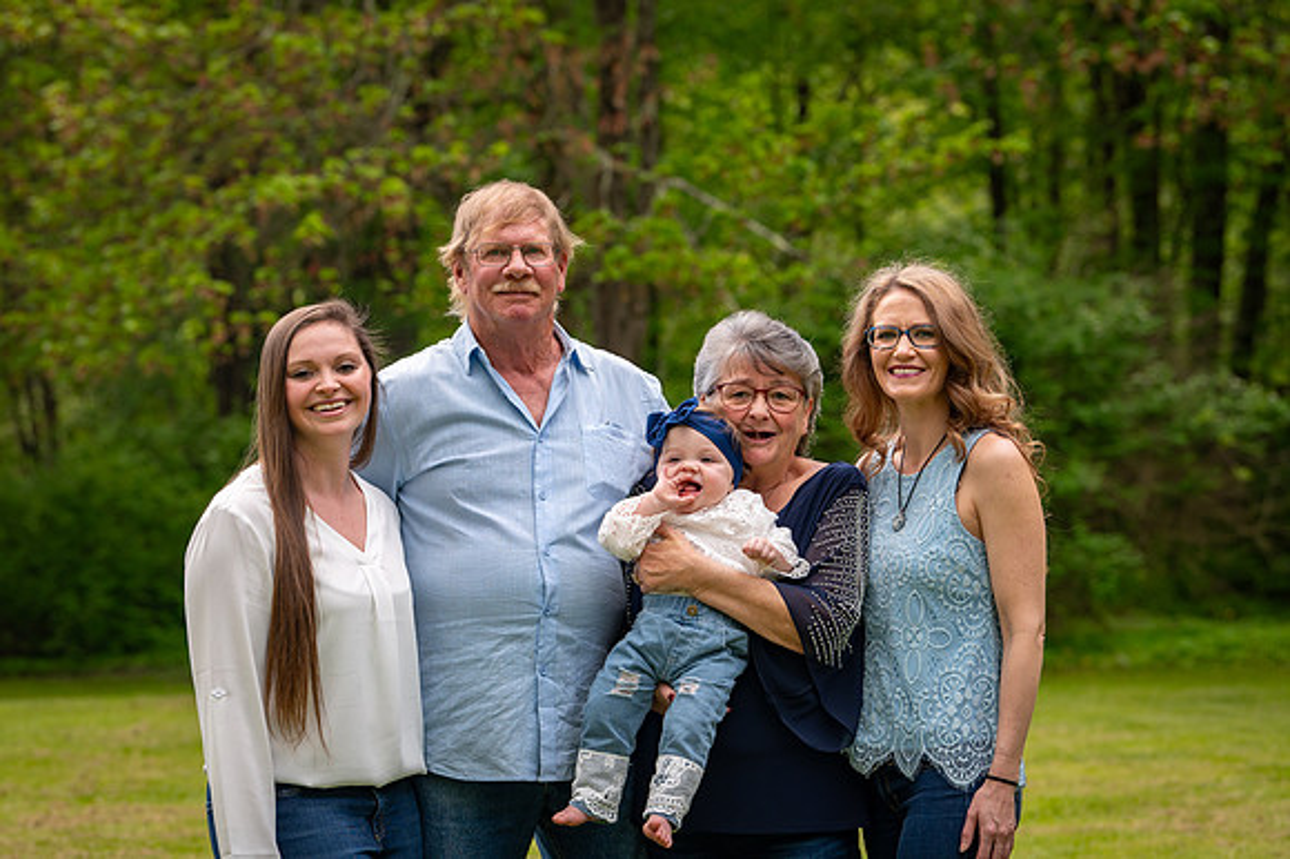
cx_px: 629
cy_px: 395
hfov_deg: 17.2
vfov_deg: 11.5
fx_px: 4258
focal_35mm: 119
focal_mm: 110
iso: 400
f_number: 5
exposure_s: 1/800
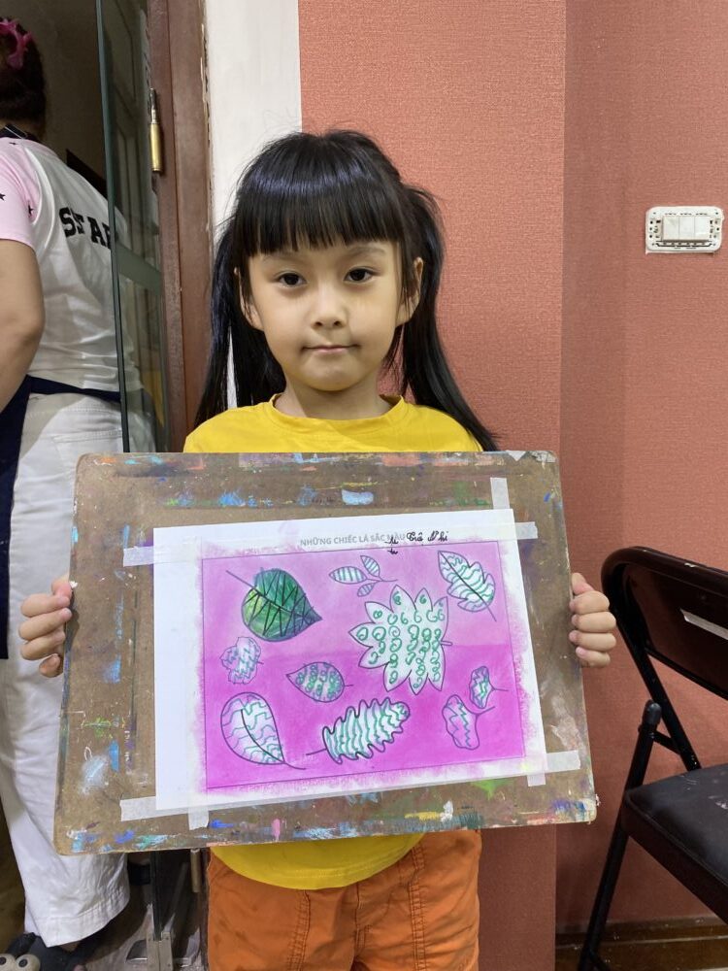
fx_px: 729
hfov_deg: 53.1
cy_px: 486
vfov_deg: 67.3
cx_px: 364
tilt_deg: -5.9
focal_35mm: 26
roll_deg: -1.1
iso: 125
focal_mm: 4.25
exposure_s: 1/104
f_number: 1.8
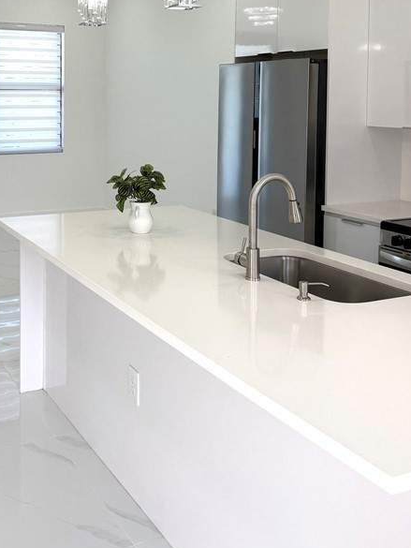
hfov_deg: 33.6
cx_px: 95
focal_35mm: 42
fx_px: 665
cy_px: 126
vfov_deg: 43.1
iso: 100
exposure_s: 1/507
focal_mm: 6.76
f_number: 1.78
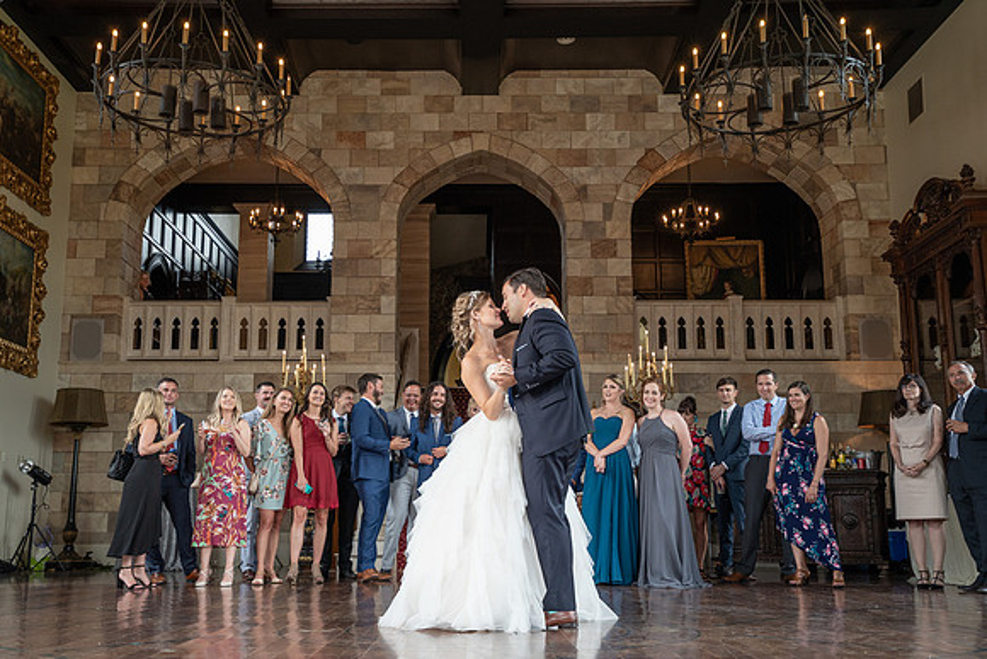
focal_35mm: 37
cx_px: 463
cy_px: 350
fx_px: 1027
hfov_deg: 51.3
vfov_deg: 35.5
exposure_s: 1/200
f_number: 5
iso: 1000
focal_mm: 35
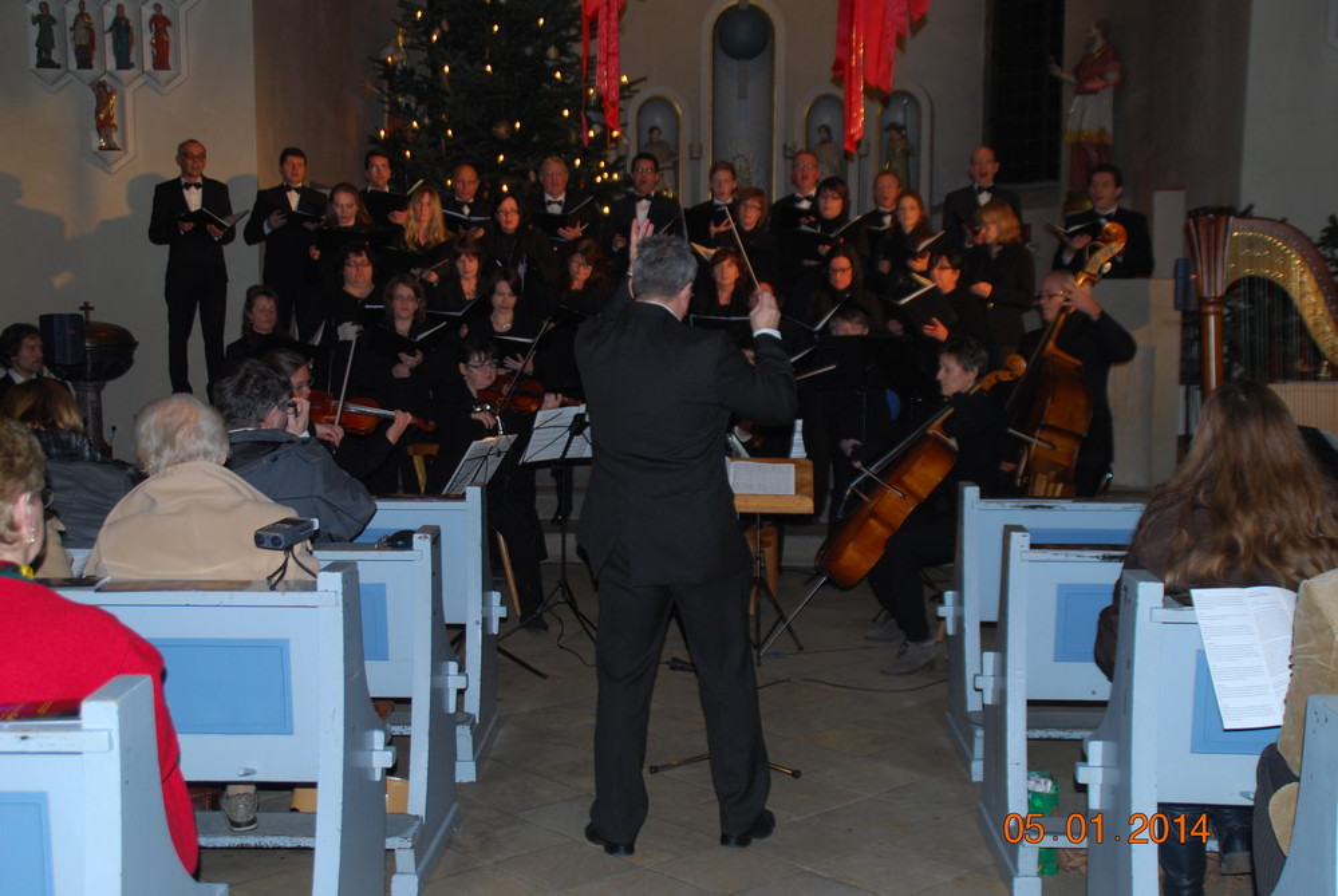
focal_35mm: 42
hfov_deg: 46.3
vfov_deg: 32.0
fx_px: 1563
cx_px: 669
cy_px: 448
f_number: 4
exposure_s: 1/60
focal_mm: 28
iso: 320
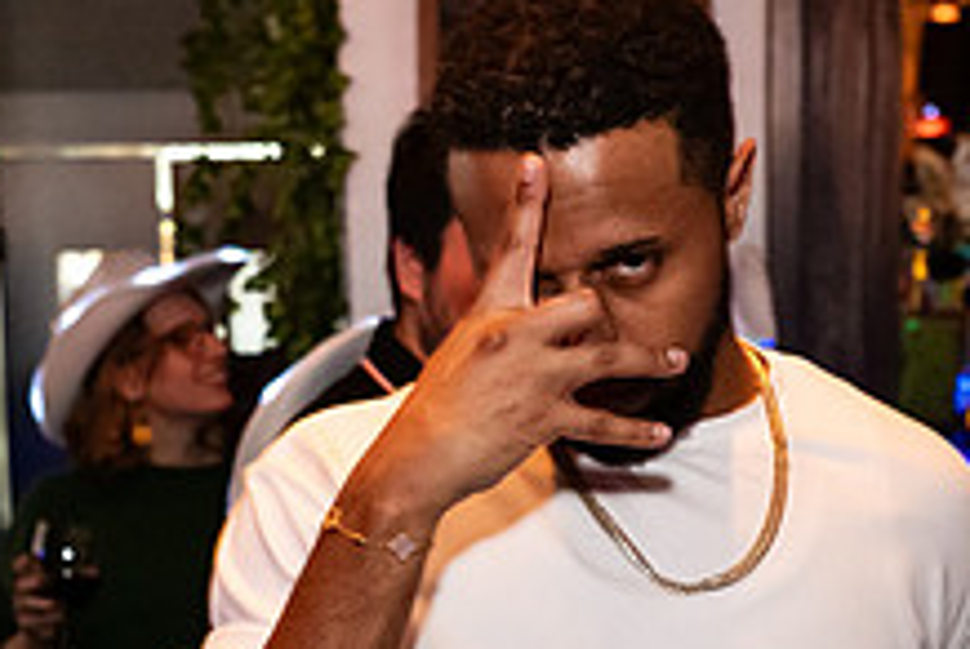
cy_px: 484
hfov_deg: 25.0
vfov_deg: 16.8
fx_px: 2185
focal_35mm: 81
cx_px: 560
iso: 3200
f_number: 2.8
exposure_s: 1/100
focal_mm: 24
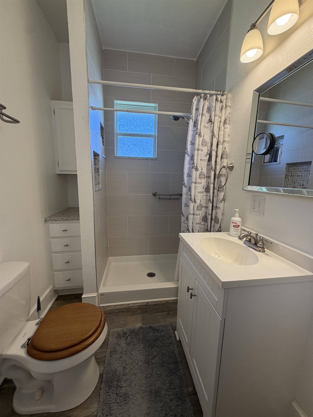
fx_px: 169
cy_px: 208
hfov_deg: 85.7
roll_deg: -1.4
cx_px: 156
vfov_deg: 102.1
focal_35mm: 14
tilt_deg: -12.3
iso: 125
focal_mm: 2.22
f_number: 2.2
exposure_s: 1/120
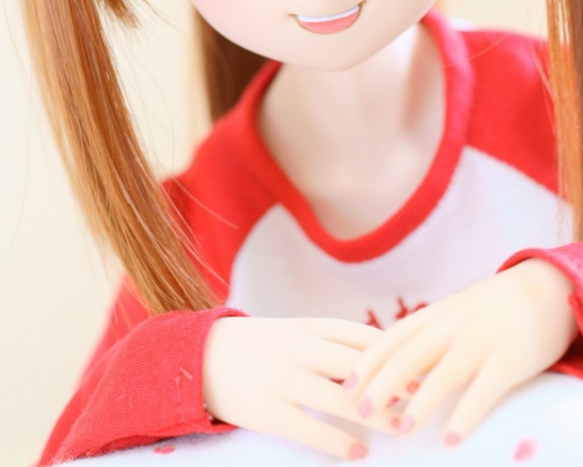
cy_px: 60
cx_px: 293
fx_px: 1290
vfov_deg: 20.2
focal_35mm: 75
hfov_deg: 25.5
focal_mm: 35
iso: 200
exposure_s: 1/50
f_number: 4
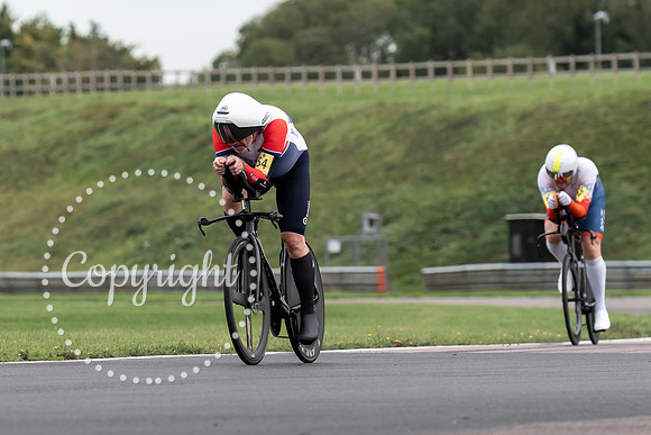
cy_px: 368
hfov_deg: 6.2
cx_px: 276
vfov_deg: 4.1
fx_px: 6037
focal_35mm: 334
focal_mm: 147
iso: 200
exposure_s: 1/1000
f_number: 3.5
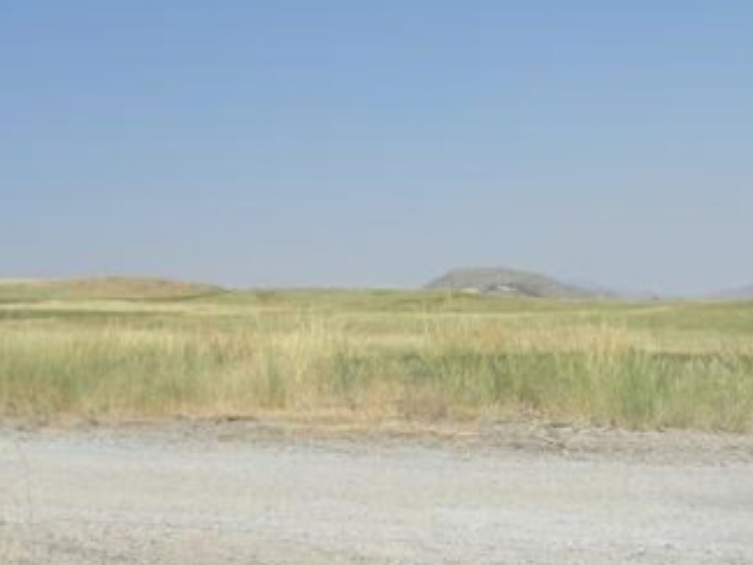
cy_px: 356
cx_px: 553
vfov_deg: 20.1
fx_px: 1588
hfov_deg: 26.4
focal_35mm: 73
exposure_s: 1/299
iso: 64
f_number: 6.3
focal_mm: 6.6
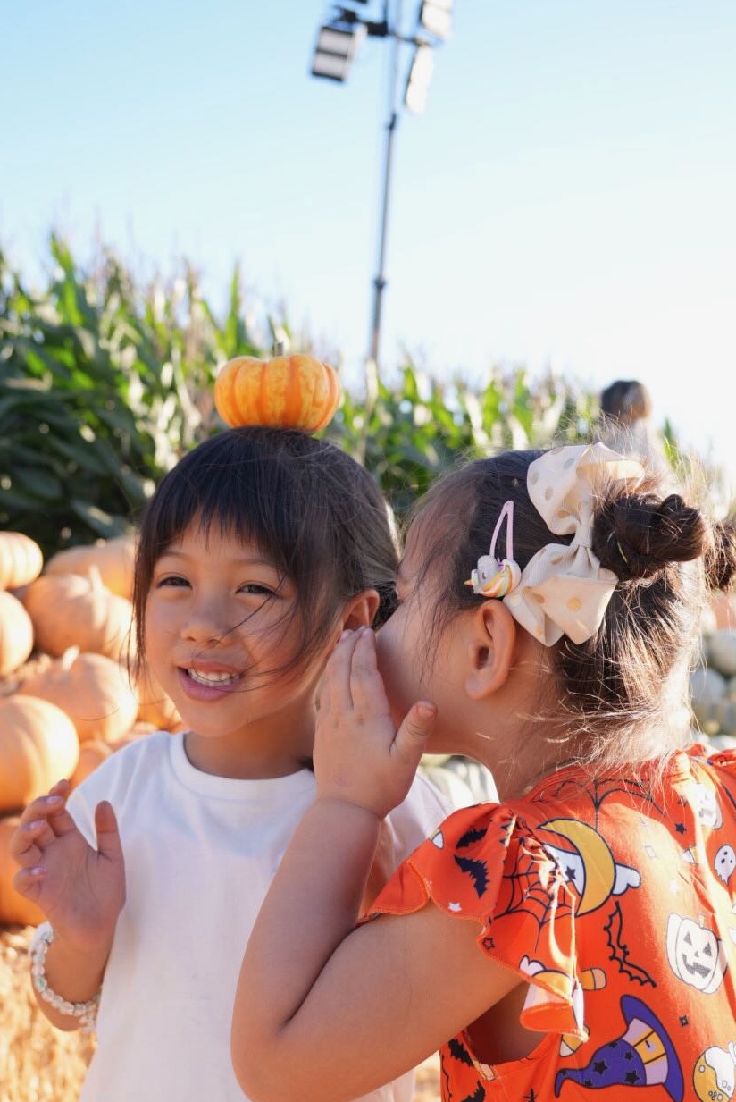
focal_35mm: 39
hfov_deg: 34.2
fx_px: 1197
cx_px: 358
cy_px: 685
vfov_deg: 49.0
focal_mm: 19.9
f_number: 3.5
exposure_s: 1/250
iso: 100
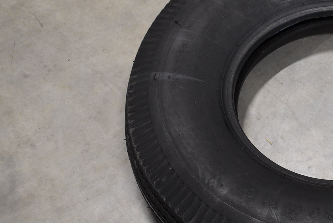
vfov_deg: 17.3
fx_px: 733
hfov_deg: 24.4
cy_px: 109
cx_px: 338
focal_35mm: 79
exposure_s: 1/80
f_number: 4.5
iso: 1250
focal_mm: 23
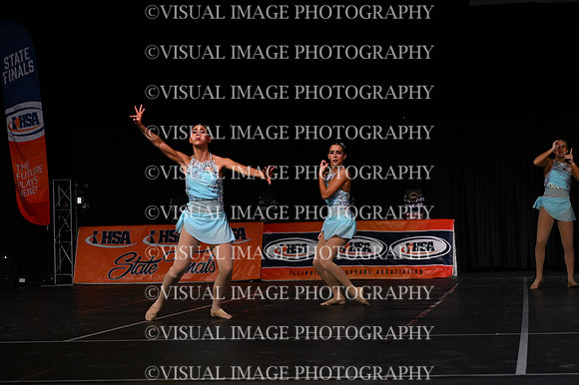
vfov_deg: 14.1
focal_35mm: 97
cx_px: 290
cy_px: 192
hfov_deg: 21.0
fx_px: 1559
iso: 6400
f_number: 4
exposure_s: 1/1000
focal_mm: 65
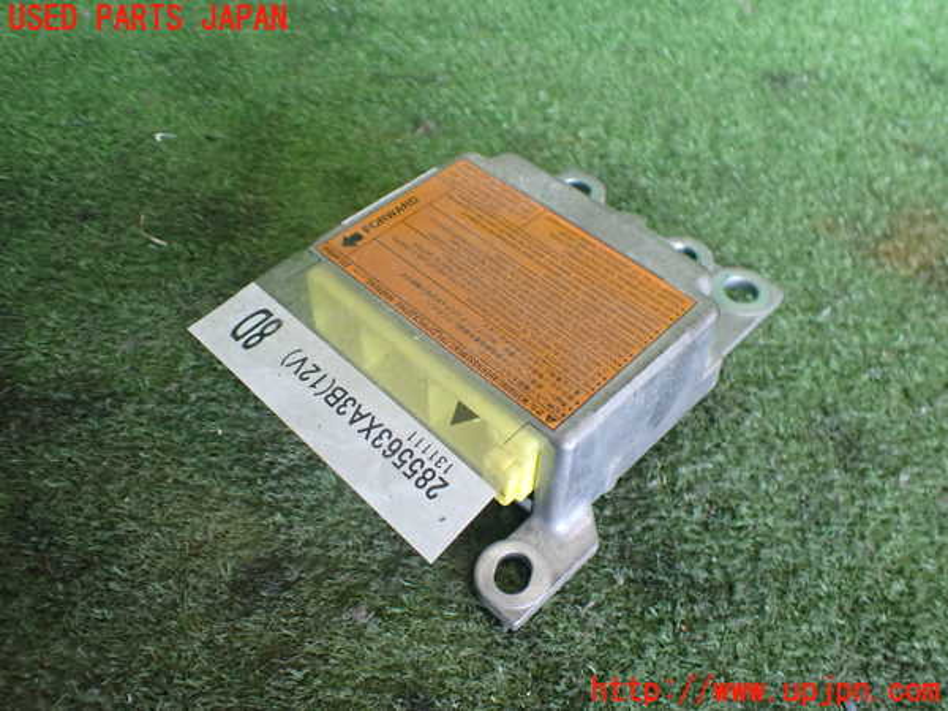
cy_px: 356
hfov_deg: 60.0
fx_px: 822
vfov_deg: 46.8
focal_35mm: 30
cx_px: 474
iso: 500
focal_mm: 5.4
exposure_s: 1/125
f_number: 2.3
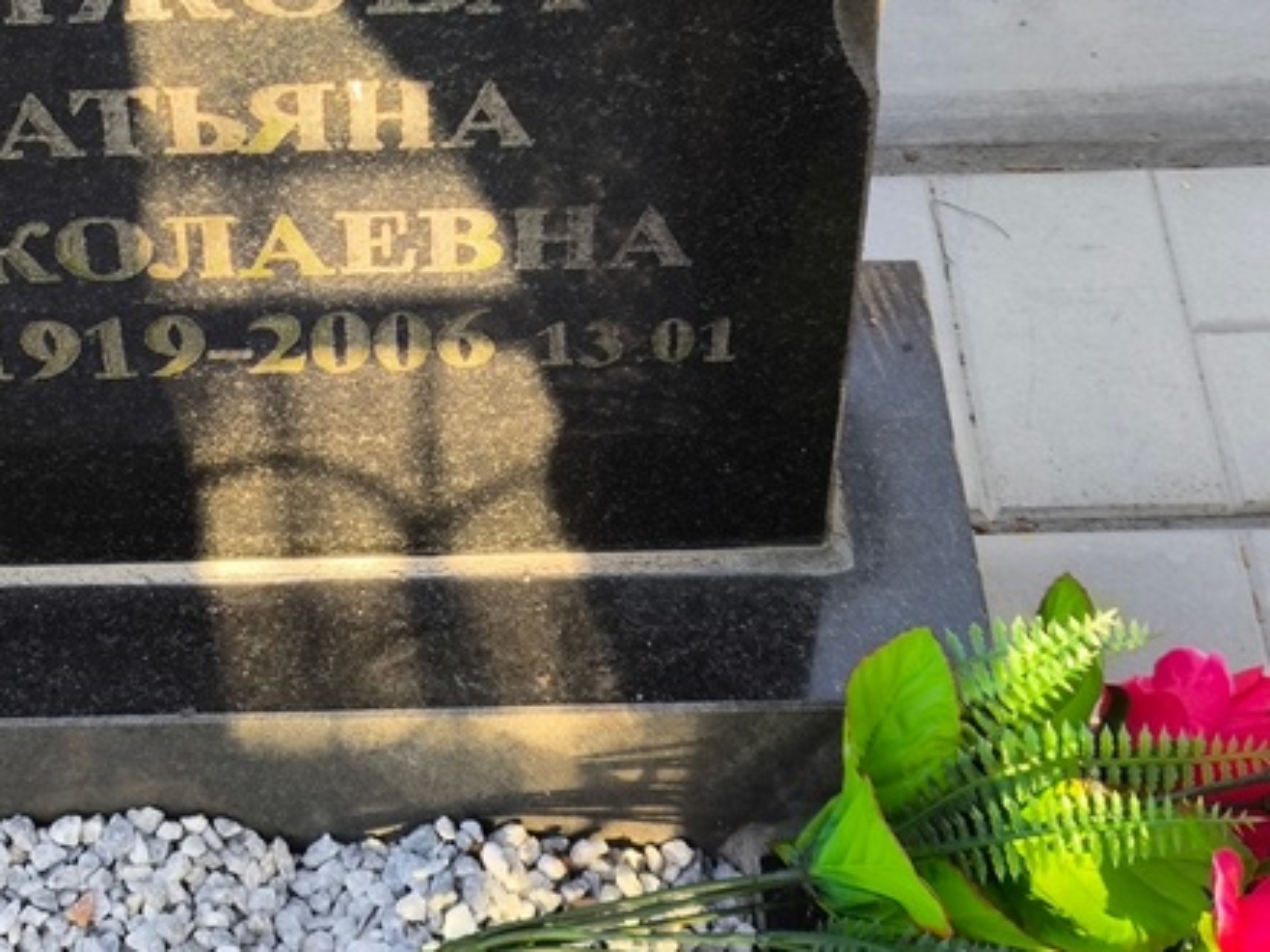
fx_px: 3338
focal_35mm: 91
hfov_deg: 21.5
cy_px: 246
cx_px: 412
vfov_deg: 16.2
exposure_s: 1/120
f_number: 1.7
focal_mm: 4.71
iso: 50
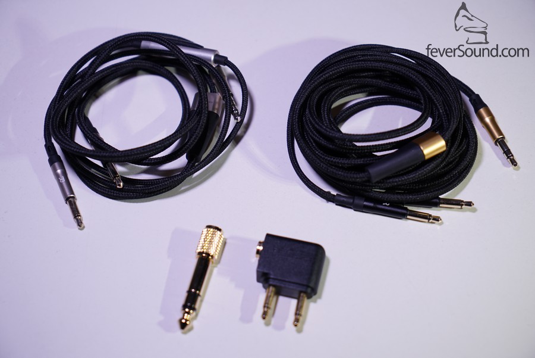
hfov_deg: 28.8
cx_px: 268
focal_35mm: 70
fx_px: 1041
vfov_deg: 19.5
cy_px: 179
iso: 160
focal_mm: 70
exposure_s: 1/50
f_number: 5.6
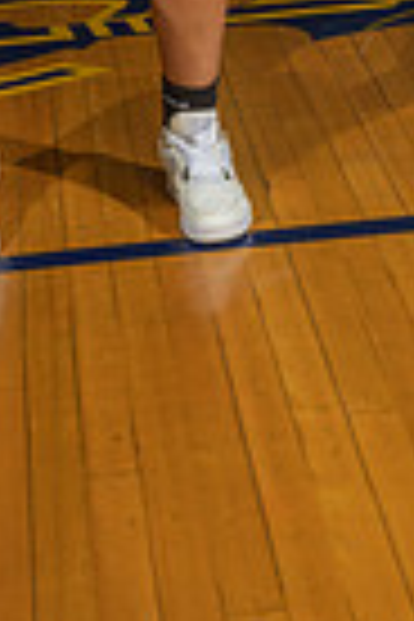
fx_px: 2139
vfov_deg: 15.4
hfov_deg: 11.0
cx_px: 90
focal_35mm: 124
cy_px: -284
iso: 160
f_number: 7.1
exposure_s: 1/200
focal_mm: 38
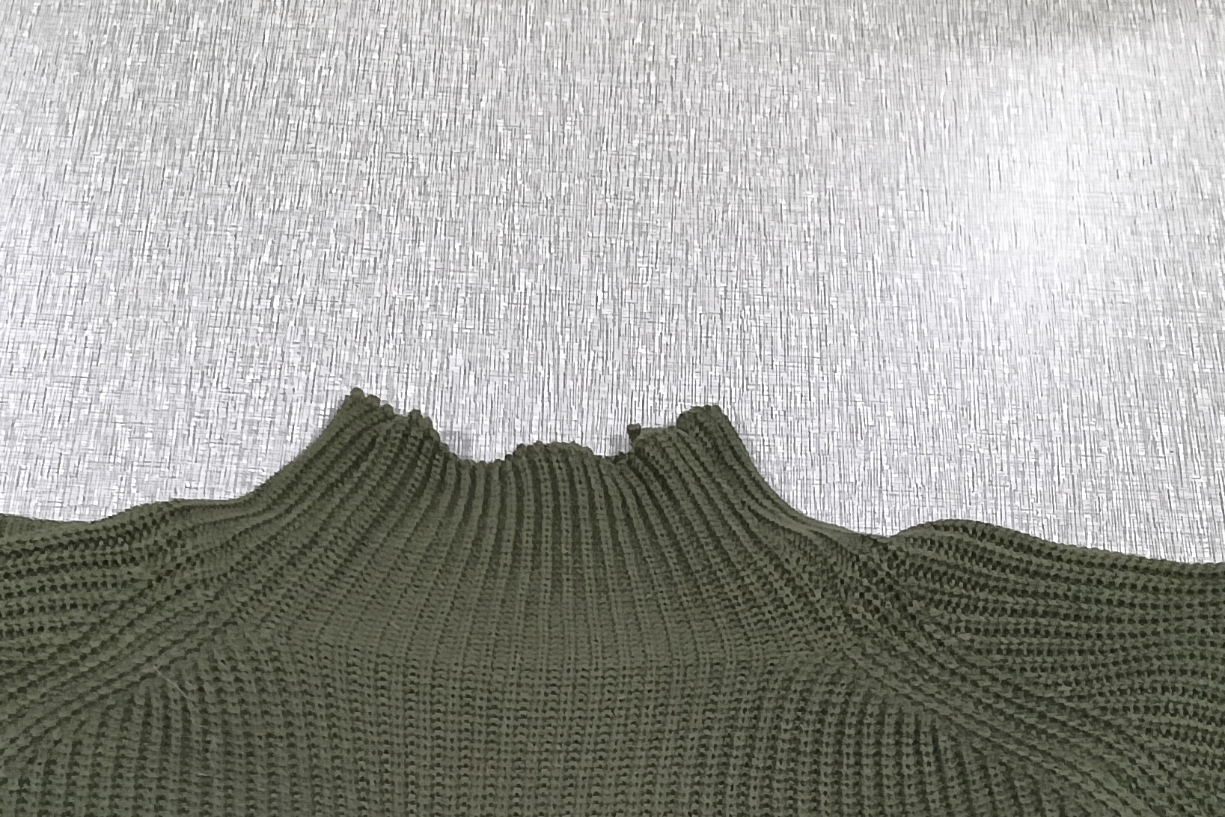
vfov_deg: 22.9
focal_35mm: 56
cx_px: 554
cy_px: 875
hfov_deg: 35.6
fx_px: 1905
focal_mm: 3.61
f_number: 1.8
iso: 800
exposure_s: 1/100
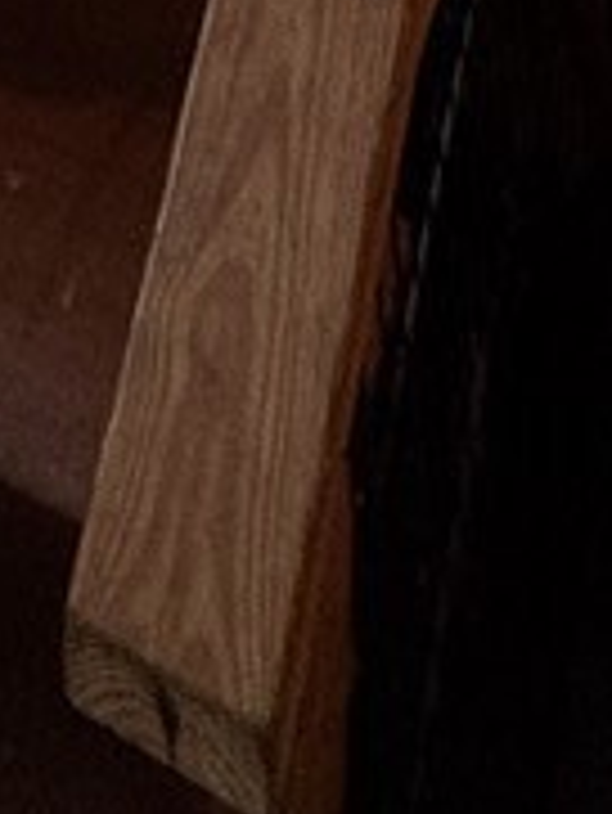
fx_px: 1860
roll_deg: +1.2
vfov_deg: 14.6
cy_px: -1178
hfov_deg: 17.9
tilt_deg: -14.1
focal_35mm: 79
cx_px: -90
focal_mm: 2.22
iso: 160
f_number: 2.2
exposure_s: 1/120
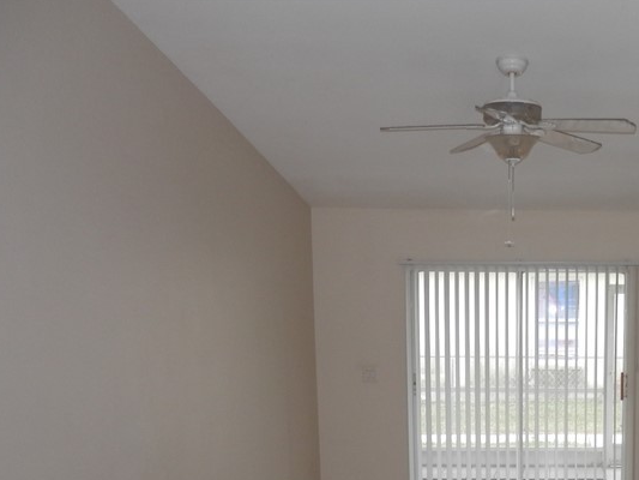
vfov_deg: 28.8
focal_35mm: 48
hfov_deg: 37.3
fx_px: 886
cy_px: 454
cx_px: 562
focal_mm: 4.5
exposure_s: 1/30
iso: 100
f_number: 3
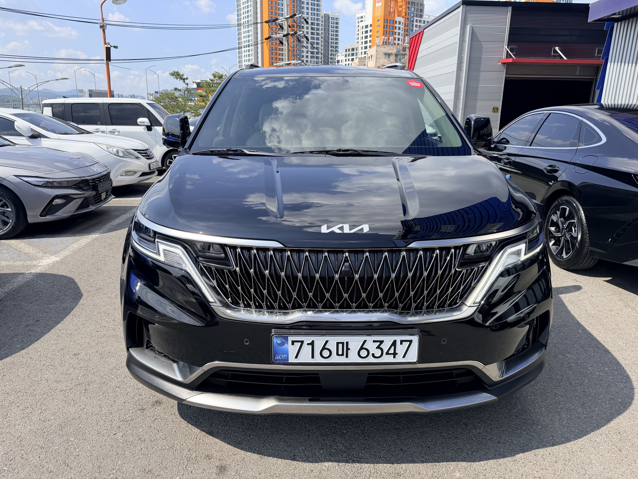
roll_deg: -0.5
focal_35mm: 24
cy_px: 240
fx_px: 442
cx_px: 319
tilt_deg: -12.4
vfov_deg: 56.8
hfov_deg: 71.6
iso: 100
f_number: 1.78
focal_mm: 6.76
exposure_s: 1/3425
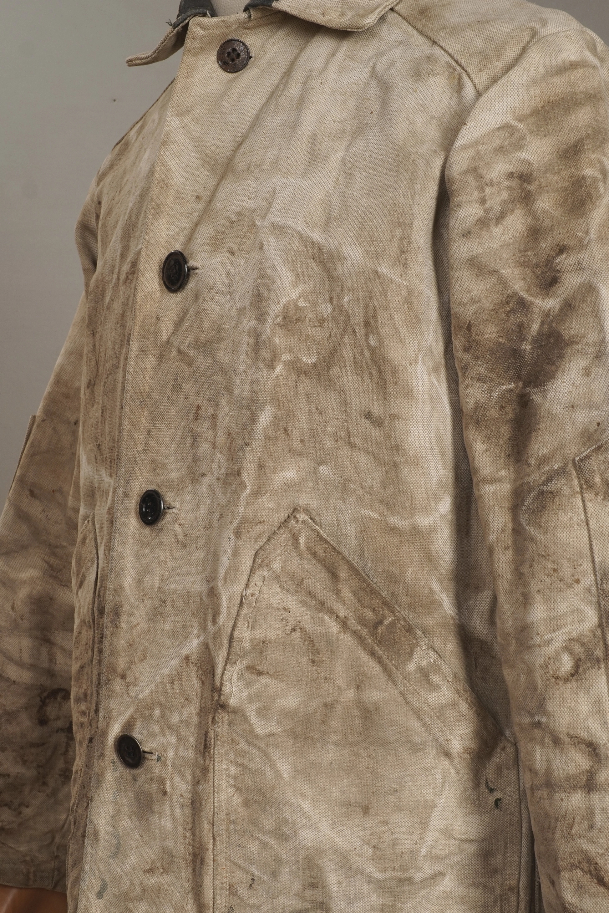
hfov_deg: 25.1
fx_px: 1370
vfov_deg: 36.8
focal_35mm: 54
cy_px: 505
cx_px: 319
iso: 320
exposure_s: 1/20
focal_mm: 32
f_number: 10
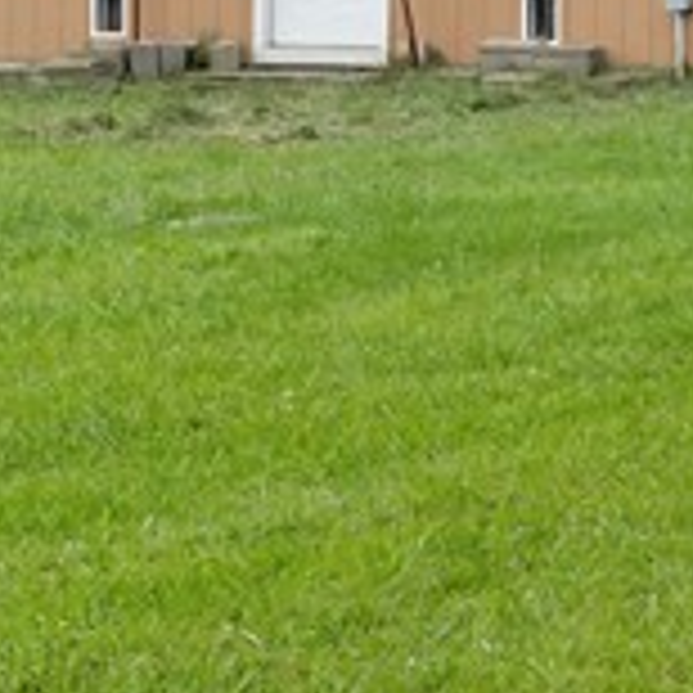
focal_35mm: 192
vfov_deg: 9.0
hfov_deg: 8.3
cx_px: 1706
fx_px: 4349
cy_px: -108
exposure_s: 1/60
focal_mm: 32
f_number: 7.1
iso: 100
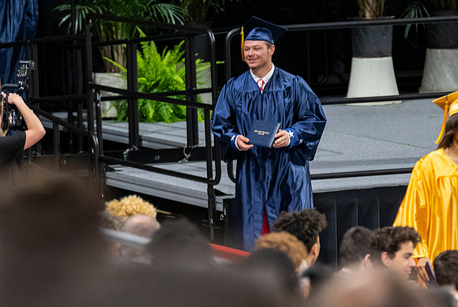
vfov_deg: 3.4
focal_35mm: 404
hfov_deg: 5.1
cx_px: 293
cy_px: 154
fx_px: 5148
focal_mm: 200
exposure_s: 1/200
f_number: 4
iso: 2000
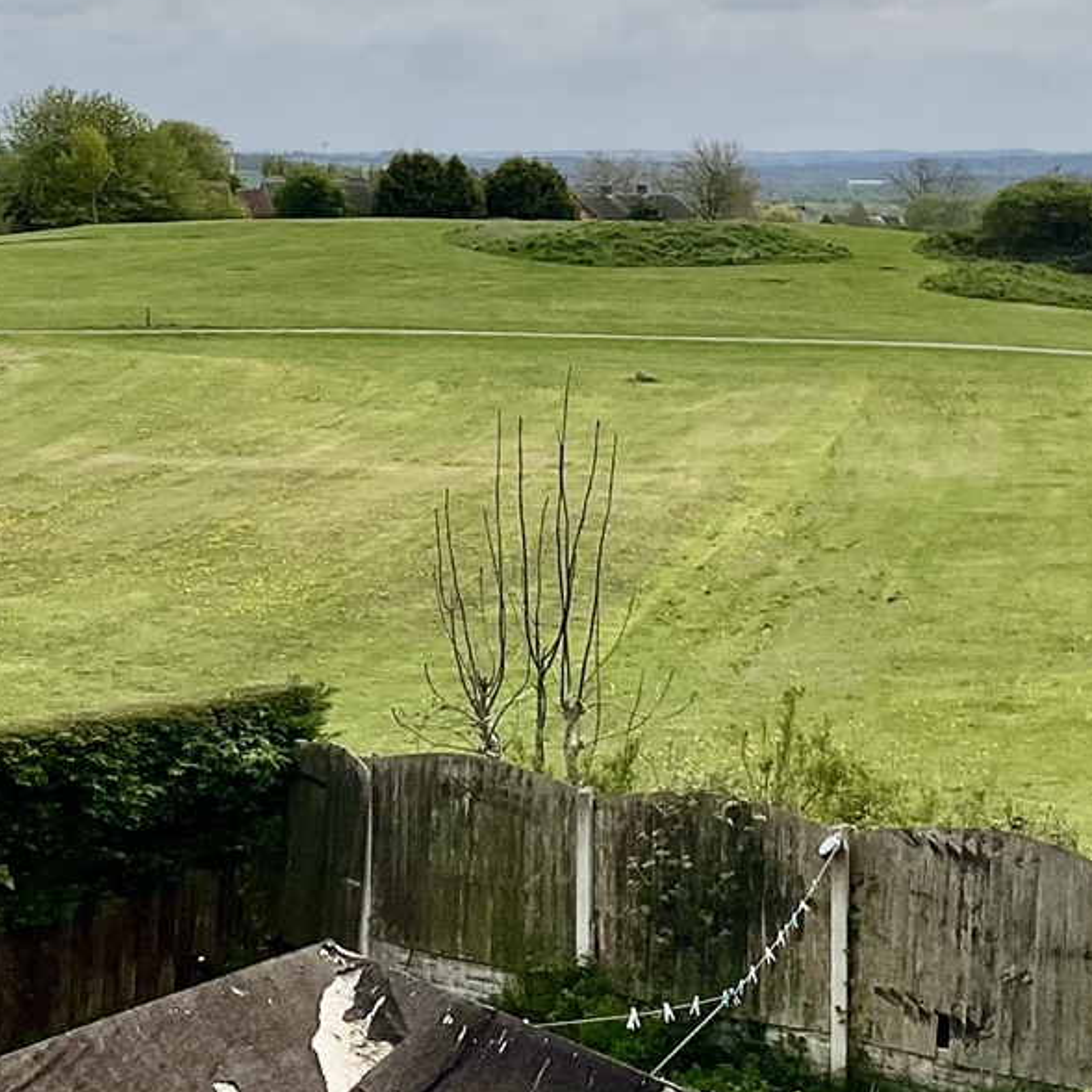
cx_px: 667
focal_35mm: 75
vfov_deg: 22.8
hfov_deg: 23.0
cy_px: 249
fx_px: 2677
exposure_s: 1/3534
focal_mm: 3
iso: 16
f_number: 1.8
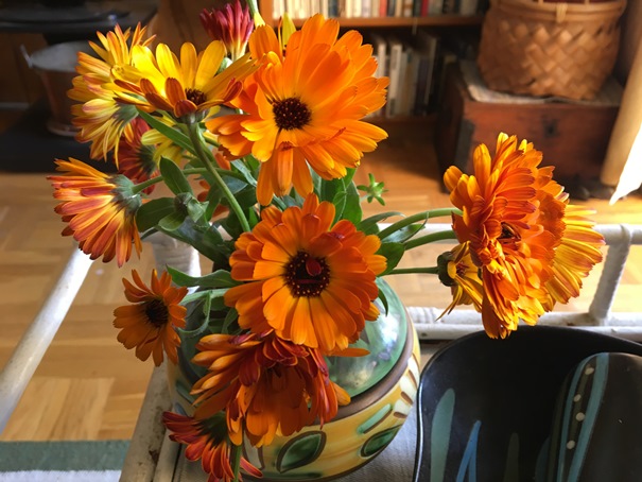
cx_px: 321
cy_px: 241
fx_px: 538
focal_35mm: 29
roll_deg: -1.9
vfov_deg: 48.2
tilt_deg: -35.7
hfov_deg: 61.6
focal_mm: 4.15
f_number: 2.2
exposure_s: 1/33
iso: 80
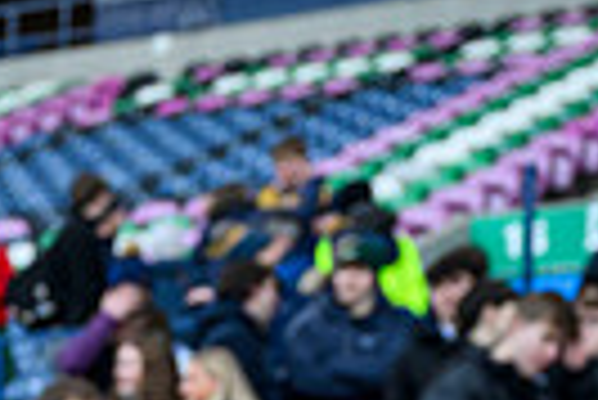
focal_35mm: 170
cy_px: 847
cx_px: -594
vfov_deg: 7.7
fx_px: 2827
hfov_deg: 11.0
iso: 1250
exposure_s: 1/500
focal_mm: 39
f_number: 5
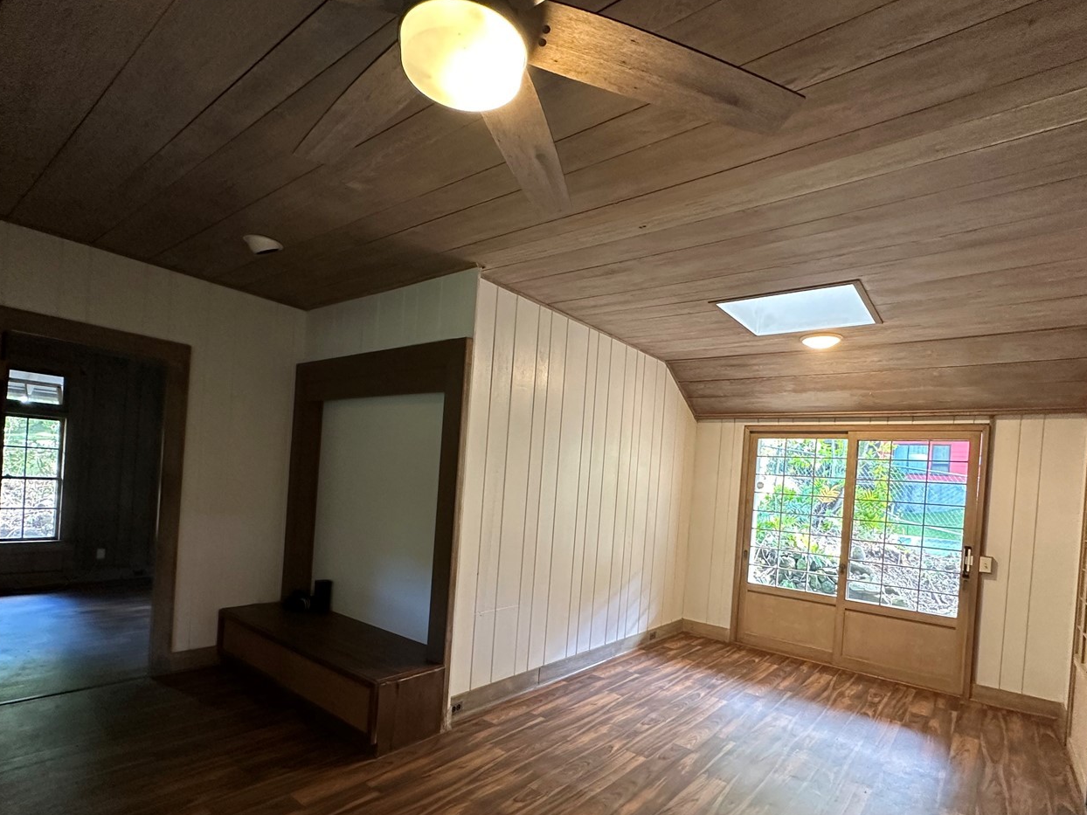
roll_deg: -3.9
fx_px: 565
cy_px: 485
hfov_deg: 87.8
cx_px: 548
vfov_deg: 70.9
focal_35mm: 18
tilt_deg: -0.5
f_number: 2.2
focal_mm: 2.22
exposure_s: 1/60
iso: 320
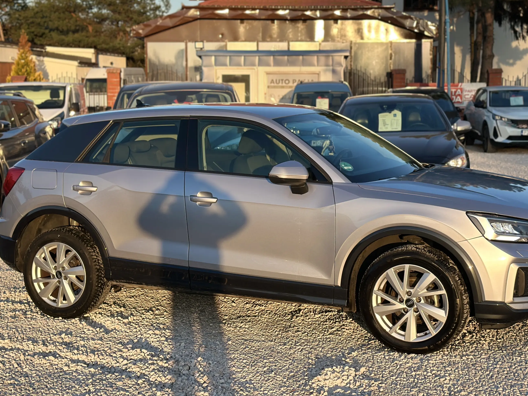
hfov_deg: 31.2
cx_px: 292
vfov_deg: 23.7
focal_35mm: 62
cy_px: 186
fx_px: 946
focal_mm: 6.86
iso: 80
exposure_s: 1/1517
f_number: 1.78
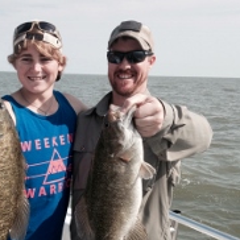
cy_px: 157
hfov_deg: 30.2
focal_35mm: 56
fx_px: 439
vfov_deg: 30.4
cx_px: 71
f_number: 2.4
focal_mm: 4.12
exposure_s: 1/1355
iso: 50
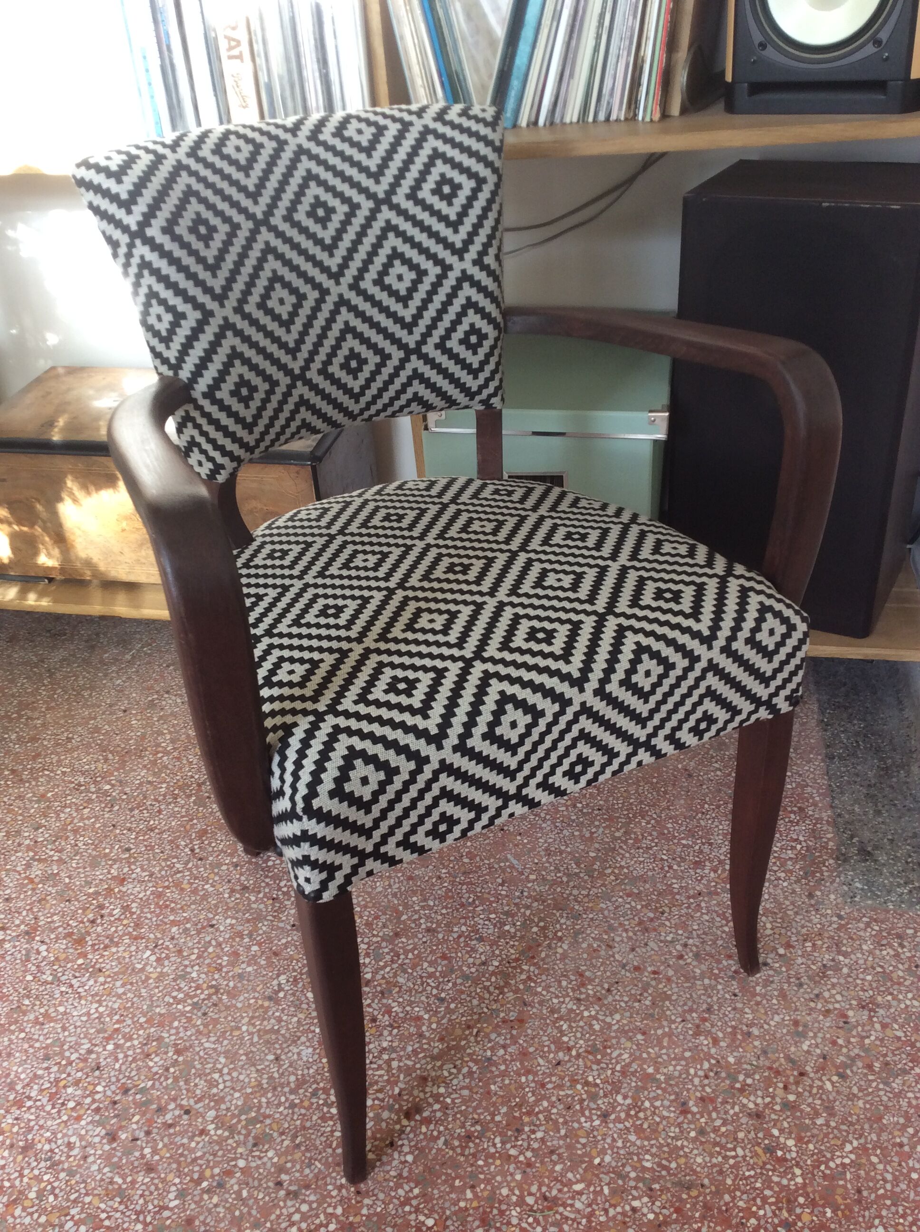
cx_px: 460
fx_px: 1137
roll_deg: +3.8
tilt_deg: -31.2
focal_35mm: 32
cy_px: 616
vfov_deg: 56.9
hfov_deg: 44.1
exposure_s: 1/33
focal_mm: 3.3
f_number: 2.4
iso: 40
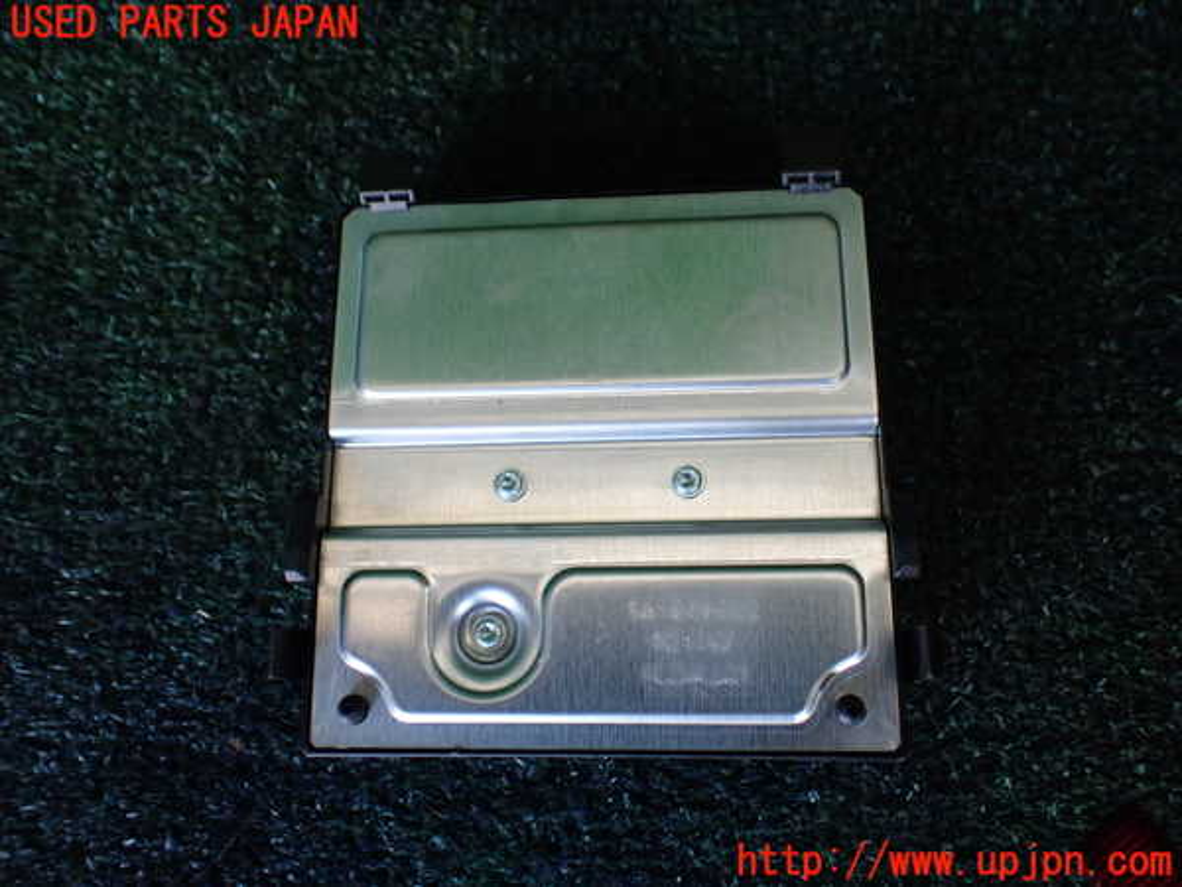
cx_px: 591
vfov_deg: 46.8
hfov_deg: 60.0
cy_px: 444
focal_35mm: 30
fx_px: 1024
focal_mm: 5.4
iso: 500
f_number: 2.3
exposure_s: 1/125
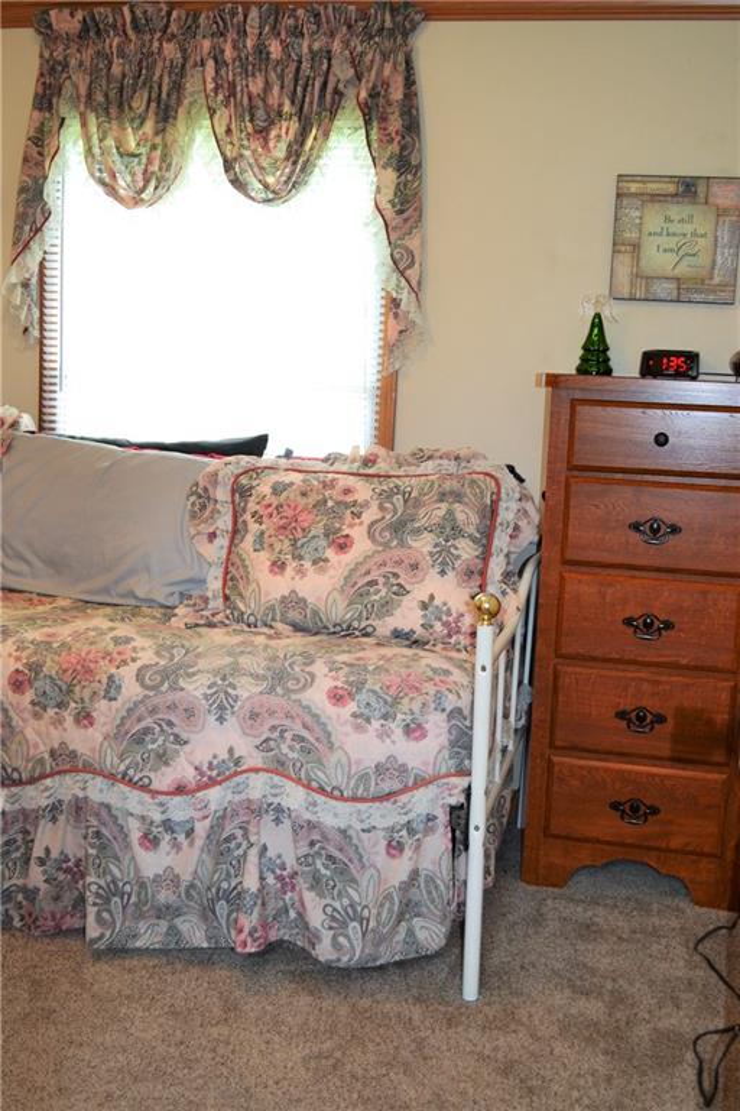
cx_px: 370
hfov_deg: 36.9
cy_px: 556
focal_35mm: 36
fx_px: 1110
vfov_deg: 53.1
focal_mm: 24
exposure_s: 1/60
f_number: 4
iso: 400
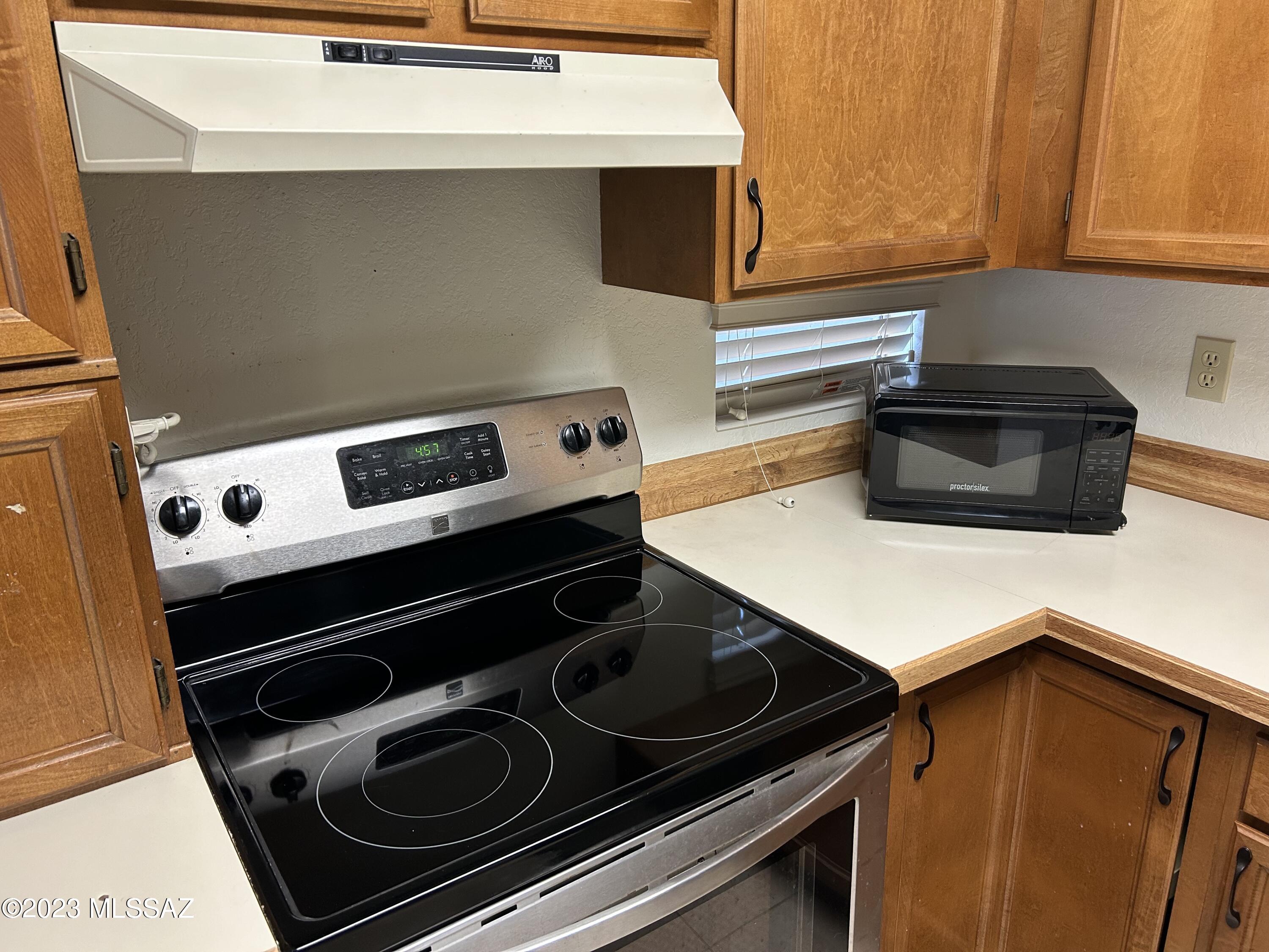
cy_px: 476
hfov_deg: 67.3
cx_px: 634
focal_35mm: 26
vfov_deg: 53.1
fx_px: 953
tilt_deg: -19.4
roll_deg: +0.4
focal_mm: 5.7
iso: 160
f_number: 1.5
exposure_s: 1/60
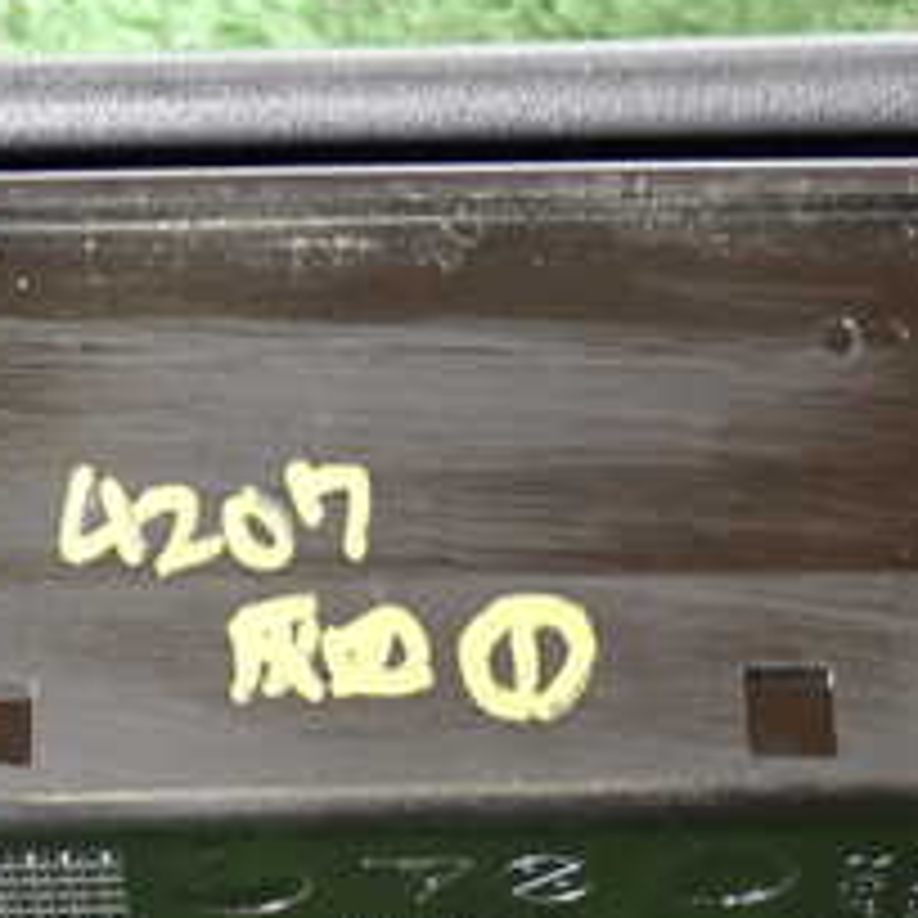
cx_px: 423
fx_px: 3900
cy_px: 630
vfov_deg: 13.4
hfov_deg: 13.4
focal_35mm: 130
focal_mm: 9.01
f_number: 3.2
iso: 500
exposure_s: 1/50
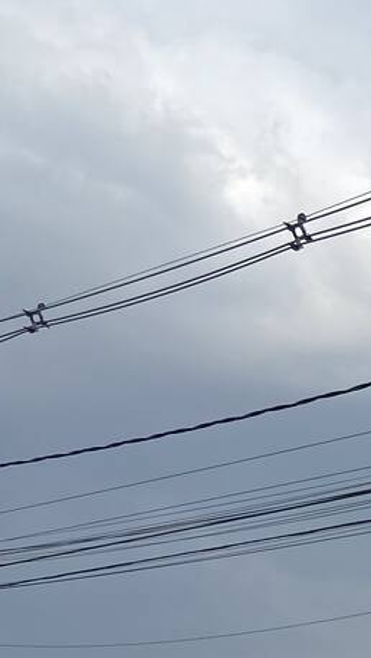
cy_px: 726
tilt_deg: +5.5
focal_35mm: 89
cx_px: 955
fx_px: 1555
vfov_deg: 22.5
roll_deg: -1.0
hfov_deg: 11.0
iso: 32
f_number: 1.8
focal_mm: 4.25
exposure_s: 1/2967
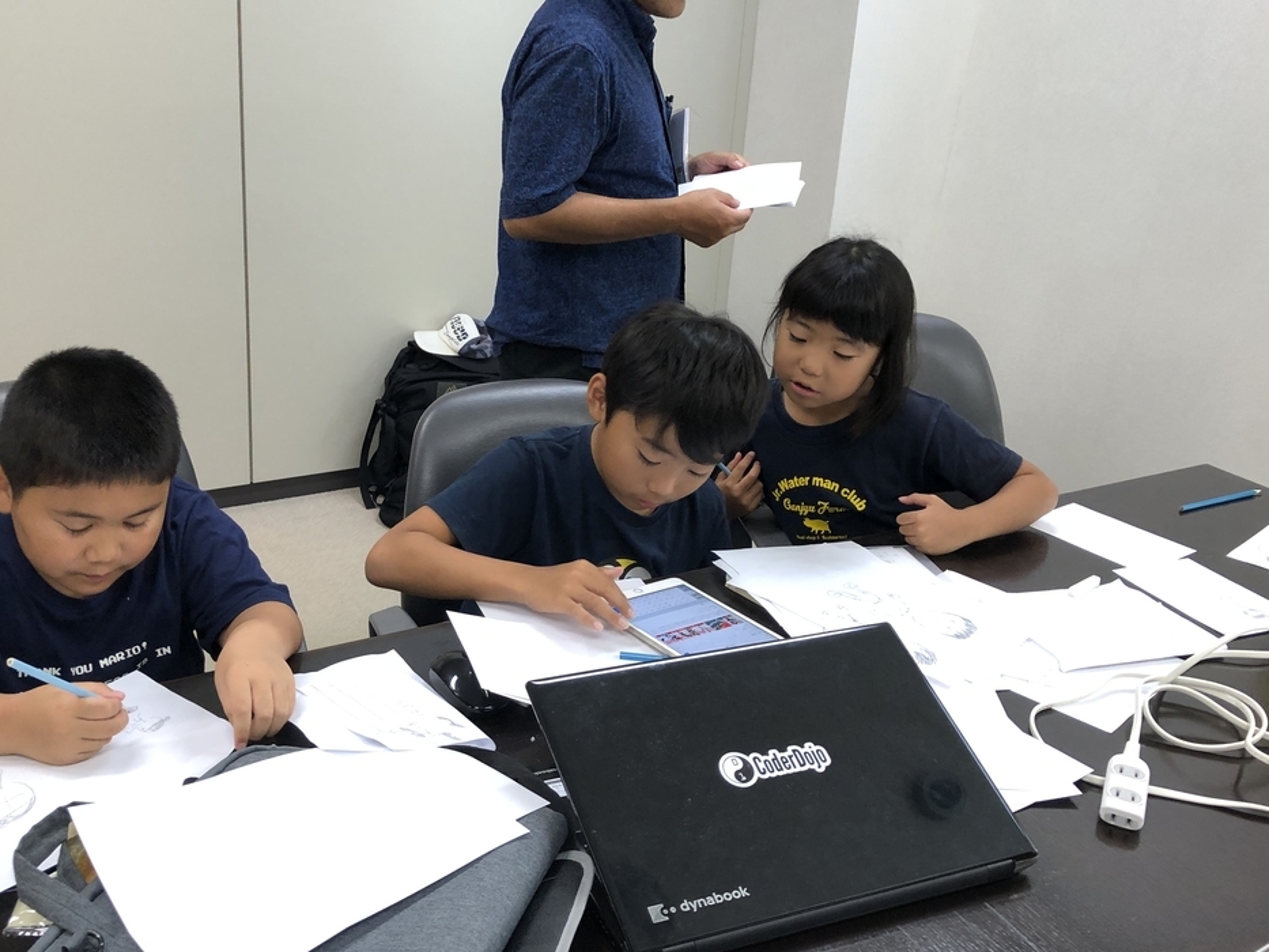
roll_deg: -3.4
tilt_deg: -18.6
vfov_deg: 39.6
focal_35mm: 36
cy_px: 422
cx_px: 529
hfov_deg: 51.1
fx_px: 1320
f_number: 1.8
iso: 40
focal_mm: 3.99
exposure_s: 1/30
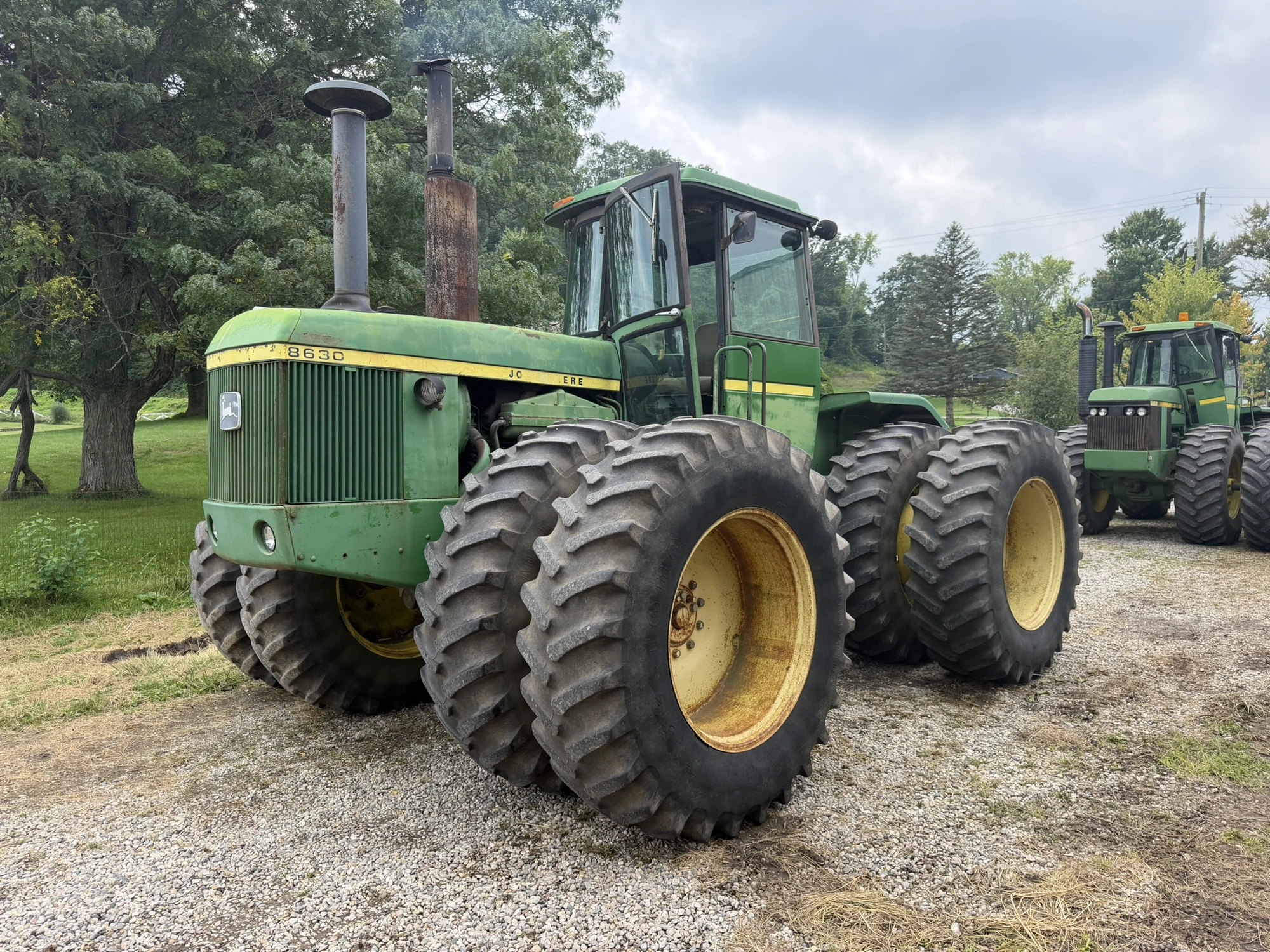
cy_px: 476
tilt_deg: -1.2
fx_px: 881
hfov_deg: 71.6
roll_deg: -0.2
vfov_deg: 56.8
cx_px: 635
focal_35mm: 24
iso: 100
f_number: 1.78
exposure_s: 1/1689
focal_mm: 6.76
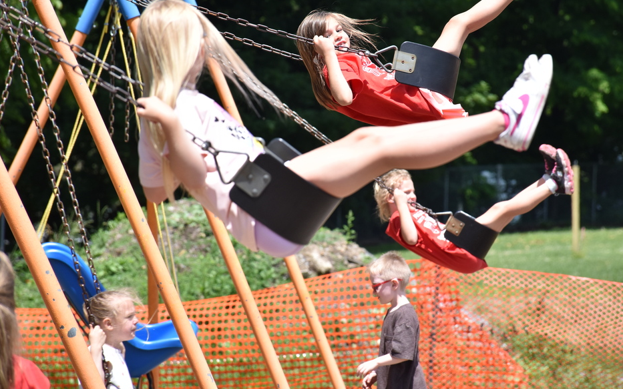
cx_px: 329
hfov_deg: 8.9
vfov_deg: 5.6
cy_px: 172
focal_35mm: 235
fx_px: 3990
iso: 320
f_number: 5.6
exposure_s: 1/800
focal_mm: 140
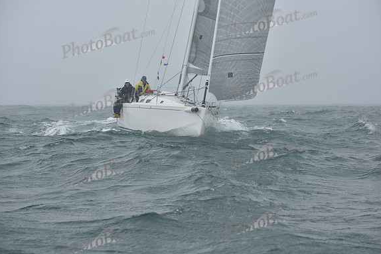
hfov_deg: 20.6
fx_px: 1048
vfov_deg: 13.8
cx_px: 190
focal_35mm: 99
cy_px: 128
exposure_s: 1/800
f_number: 5
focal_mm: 98
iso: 320
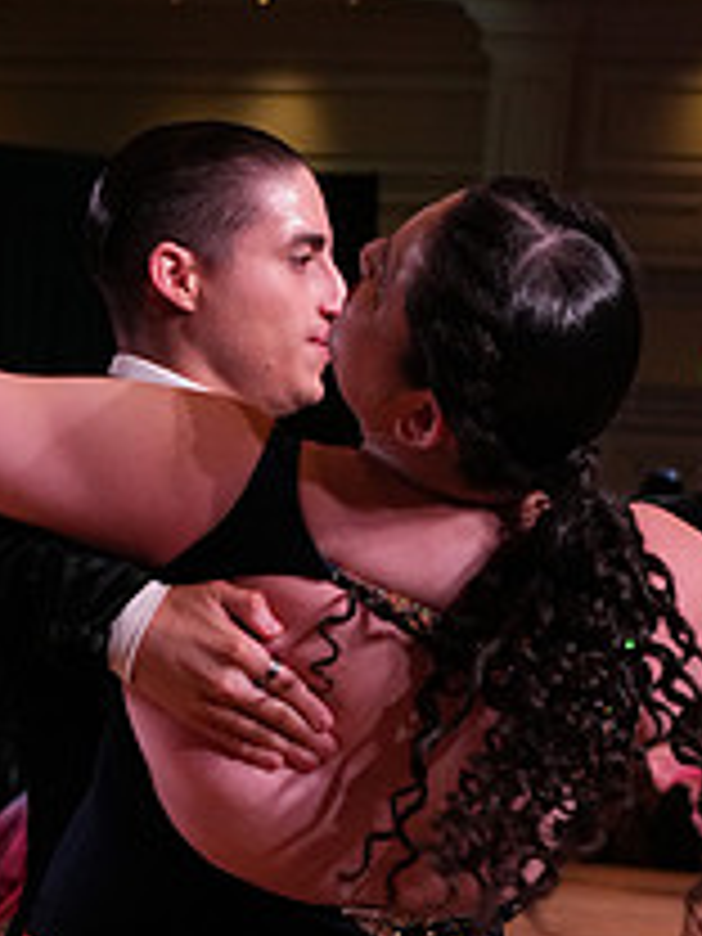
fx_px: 3921
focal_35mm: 145
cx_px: 250
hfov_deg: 10.2
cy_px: 1148
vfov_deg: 13.2
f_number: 5.6
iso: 2500
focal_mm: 54
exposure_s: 1/400
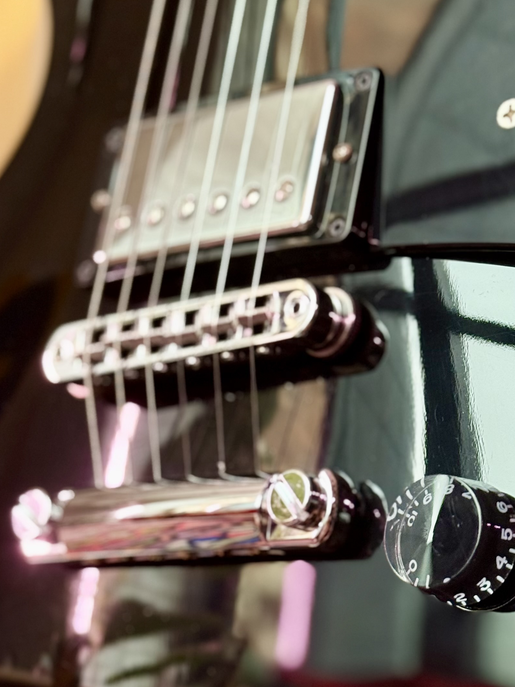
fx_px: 1805
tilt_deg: +8.6
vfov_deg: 21.5
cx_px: 480
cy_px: 455
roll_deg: -2.2
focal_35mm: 91
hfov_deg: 16.0
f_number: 1.78
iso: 250
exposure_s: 1/33
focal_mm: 6.76
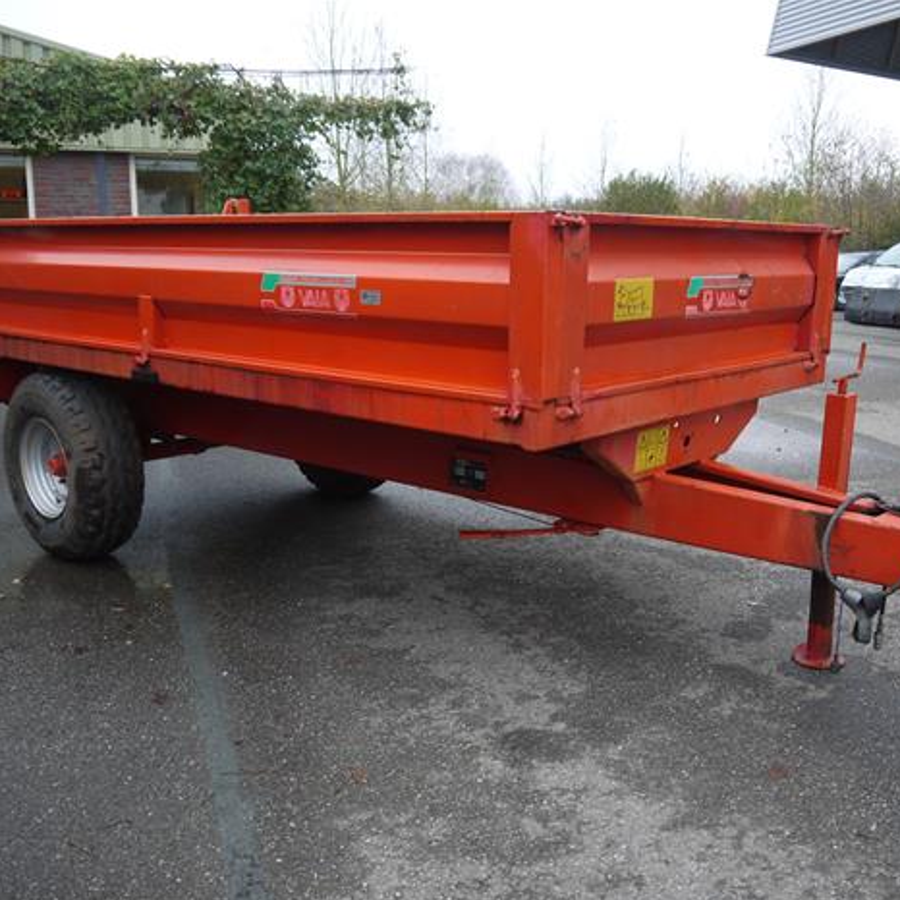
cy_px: 460
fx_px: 1000
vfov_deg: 48.4
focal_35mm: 34
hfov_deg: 48.4
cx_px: 491
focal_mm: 14
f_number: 3.5
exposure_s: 1/60
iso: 200
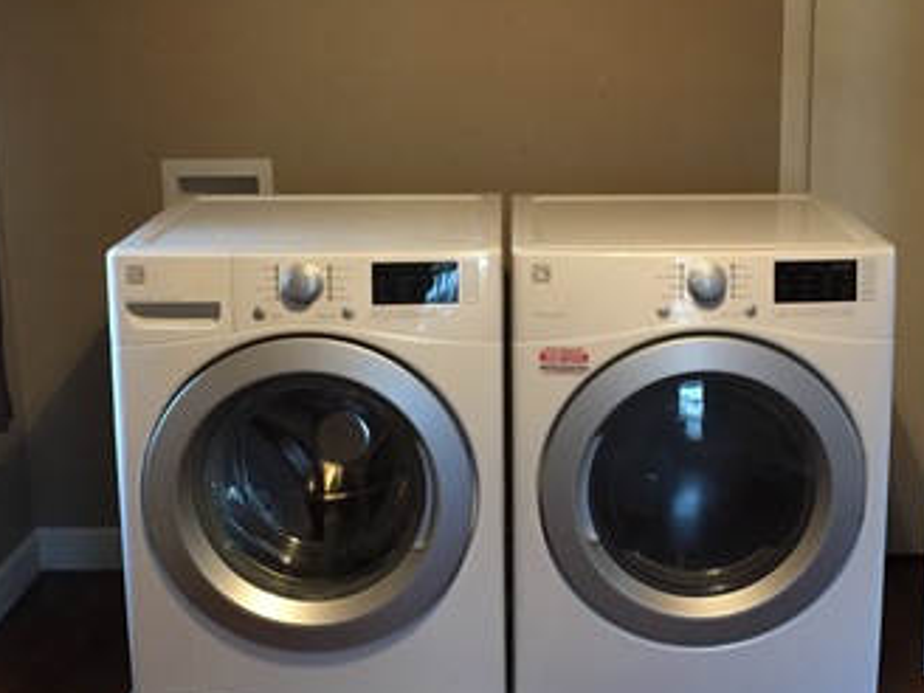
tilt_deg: -14.3
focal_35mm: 59
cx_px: 565
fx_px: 1575
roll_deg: +0.3
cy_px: 352
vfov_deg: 24.8
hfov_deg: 32.6
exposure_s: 1/20
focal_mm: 4.15
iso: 250
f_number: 2.2
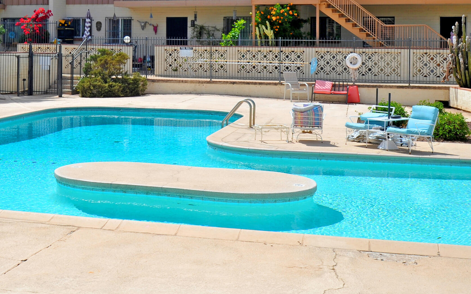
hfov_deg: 31.5
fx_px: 821
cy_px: 36
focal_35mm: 64
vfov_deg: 20.0
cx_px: 125
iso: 200
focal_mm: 35
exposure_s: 1/200
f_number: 11
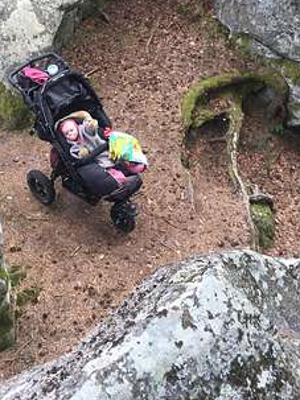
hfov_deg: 31.2
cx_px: 99
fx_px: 532
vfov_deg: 40.8
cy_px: 140
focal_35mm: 46
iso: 32
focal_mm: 4.15
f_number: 2.2
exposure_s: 1/144
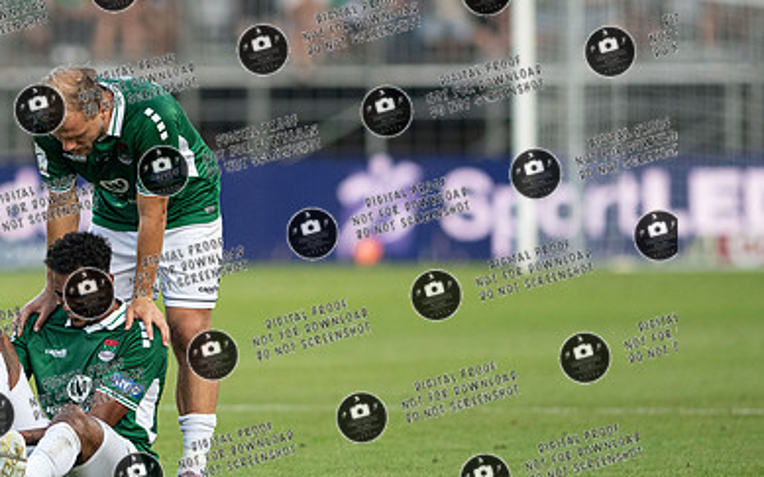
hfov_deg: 3.2
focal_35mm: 663
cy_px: 218
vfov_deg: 2.0
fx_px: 13803
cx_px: 137
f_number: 3.2
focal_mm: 300
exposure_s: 1/1600
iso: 1800
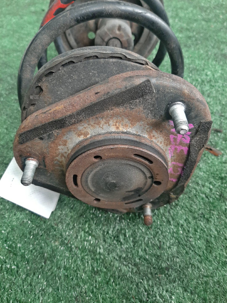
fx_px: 227
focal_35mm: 26
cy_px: 152
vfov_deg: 67.3
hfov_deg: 53.1
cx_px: 114
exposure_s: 1/50
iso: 156
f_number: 1.7
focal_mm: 3.93
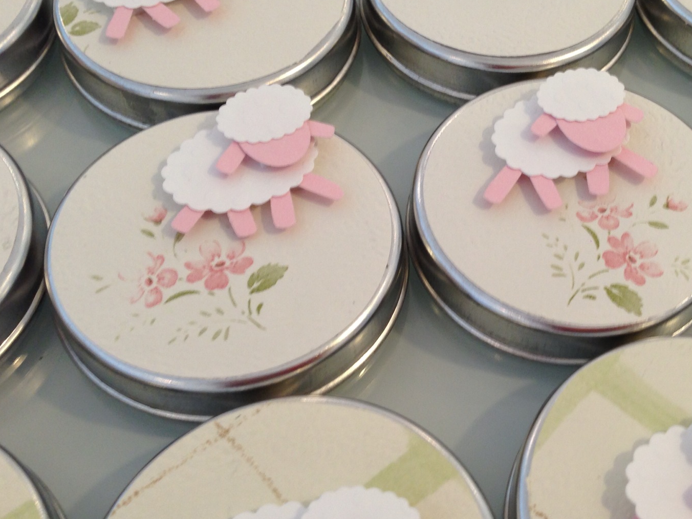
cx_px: 494
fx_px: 1000
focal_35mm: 50
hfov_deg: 37.5
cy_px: 247
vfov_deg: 29.1
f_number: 2.4
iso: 64
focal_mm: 4.13
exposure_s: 1/20
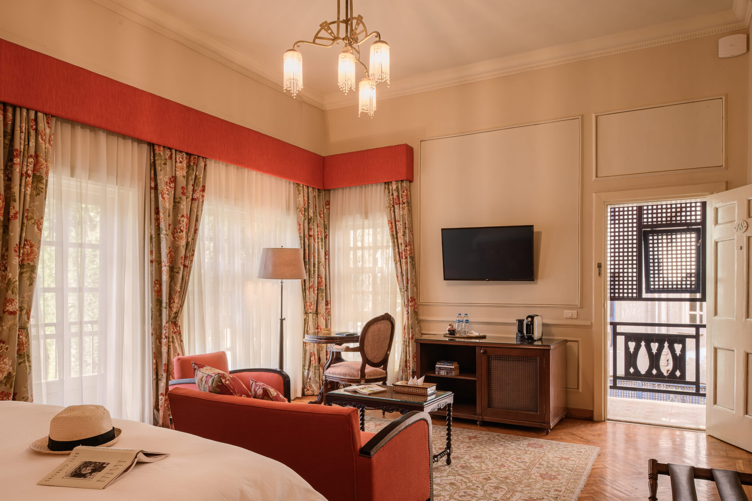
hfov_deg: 71.5
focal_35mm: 25
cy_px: 257
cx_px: 378
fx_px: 522
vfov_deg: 51.3
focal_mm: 24
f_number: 11
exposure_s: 10
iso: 100
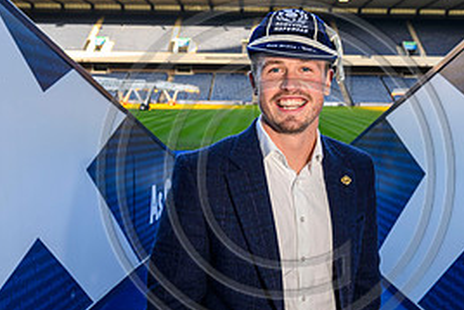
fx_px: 671
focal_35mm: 52
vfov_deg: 26.0
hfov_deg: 38.0
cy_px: 172
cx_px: 275
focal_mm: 24
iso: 500
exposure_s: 1/160
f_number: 5.6
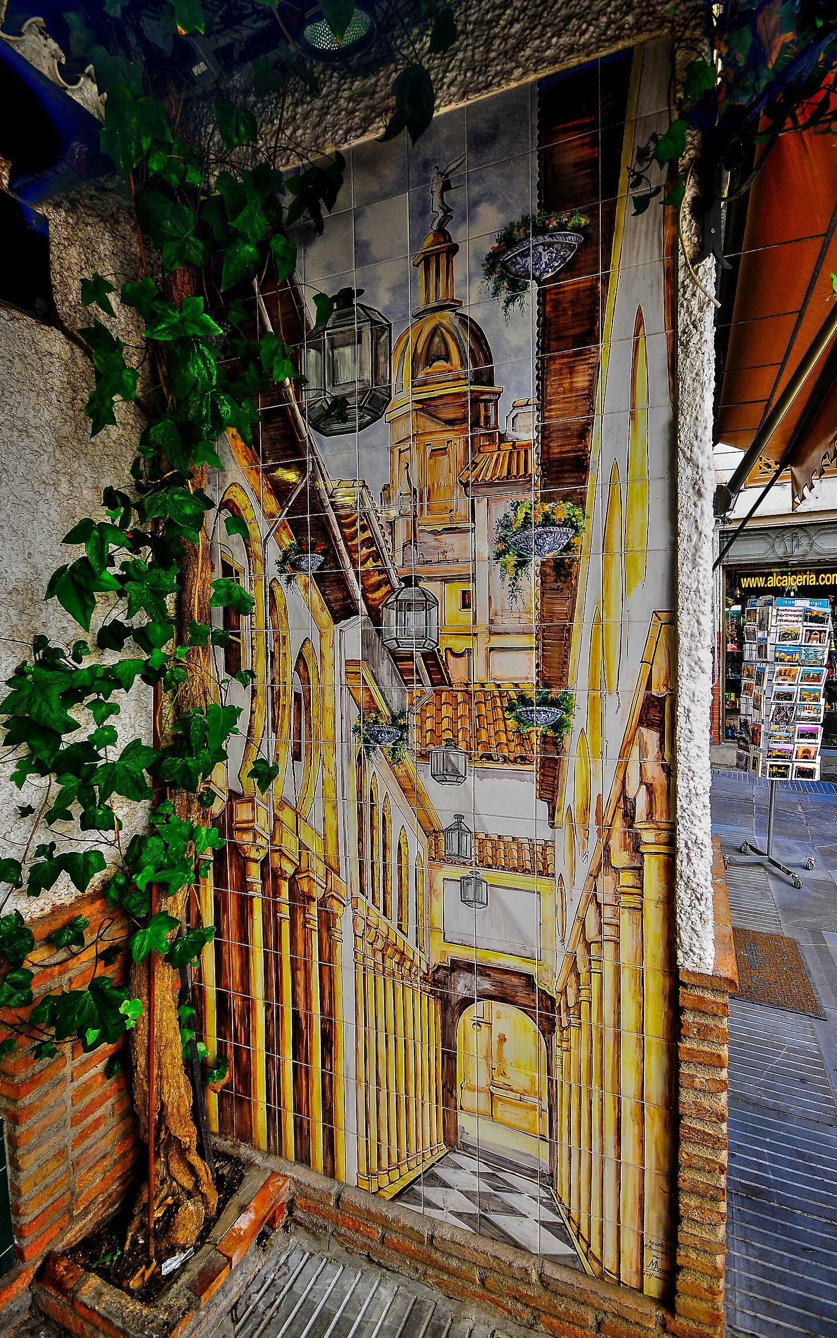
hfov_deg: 71.3
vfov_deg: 97.8
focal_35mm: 16
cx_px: 425
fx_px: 584
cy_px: 665
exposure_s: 1/60
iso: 250
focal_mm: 10
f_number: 5
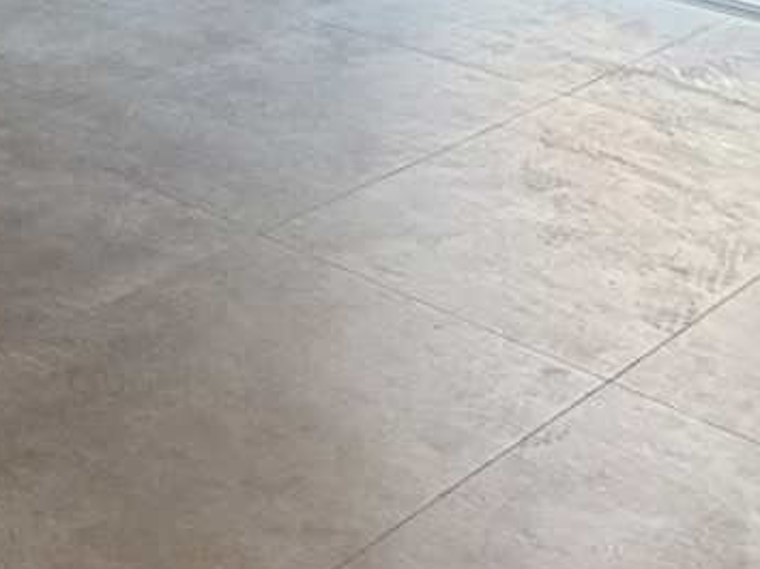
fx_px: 1667
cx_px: -408
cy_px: -554
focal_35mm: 76
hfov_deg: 21.3
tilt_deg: -0.3
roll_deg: -0.1
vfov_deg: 15.6
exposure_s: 1/110
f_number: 2.2
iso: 64
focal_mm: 2.22
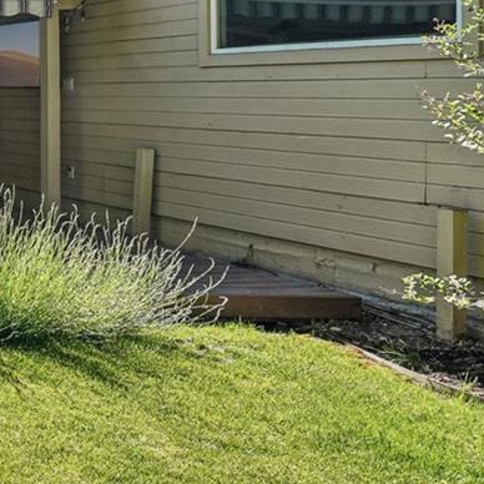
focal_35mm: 51
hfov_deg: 18.9
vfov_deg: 32.4
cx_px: -498
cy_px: 95
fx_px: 808
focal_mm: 14.6
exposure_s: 1/80
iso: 100
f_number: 9
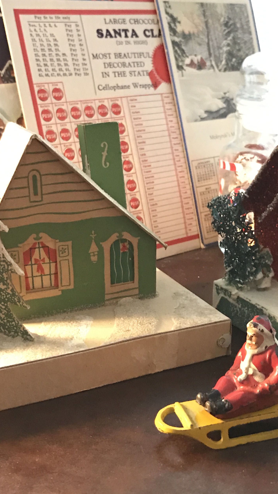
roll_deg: +2.2
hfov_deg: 24.4
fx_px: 642
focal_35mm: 49
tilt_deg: -17.8
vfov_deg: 42.1
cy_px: 250
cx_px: 160
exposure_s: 1/4
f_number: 1.8
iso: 100
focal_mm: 3.99
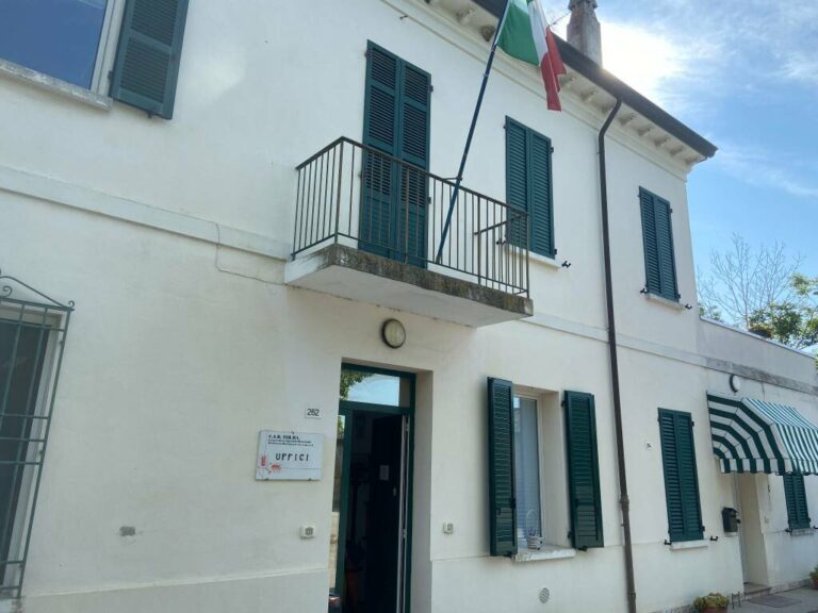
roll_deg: -0.4
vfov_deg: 53.1
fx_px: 614
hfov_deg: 67.3
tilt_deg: +16.8
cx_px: 409
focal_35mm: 26
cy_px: 306
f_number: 1.8
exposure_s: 1/1447
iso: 32
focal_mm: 4.25
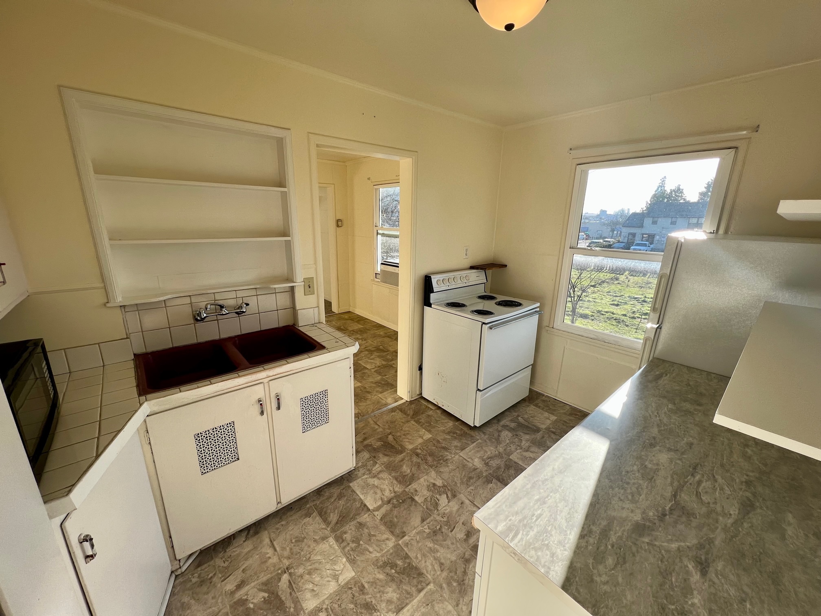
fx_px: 308
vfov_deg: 89.9
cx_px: 410
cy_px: 308
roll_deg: -0.8
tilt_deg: -16.3
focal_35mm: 13
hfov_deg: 106.2
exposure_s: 1/243
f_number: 1.8
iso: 32
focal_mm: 1.57
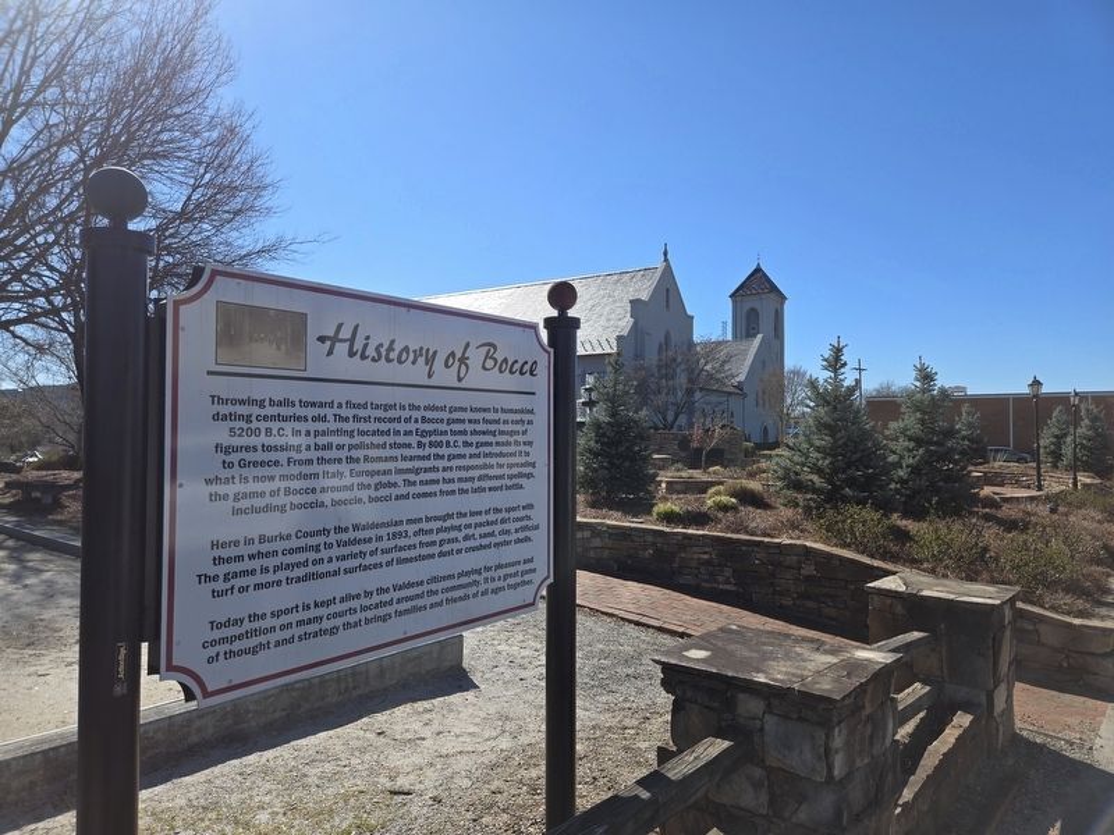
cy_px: 418
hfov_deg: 73.9
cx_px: 557
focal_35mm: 23
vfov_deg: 58.9
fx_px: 740
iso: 25
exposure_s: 1/1844
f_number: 1.8
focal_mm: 5.4
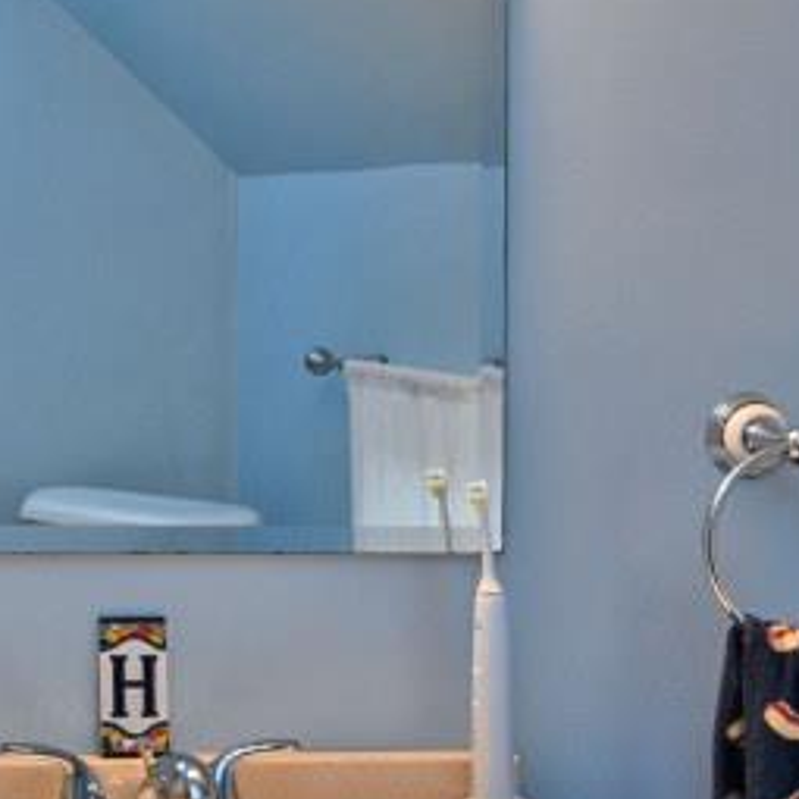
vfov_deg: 24.5
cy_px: 241
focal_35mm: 70
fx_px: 1828
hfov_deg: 21.2
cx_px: -370
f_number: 5
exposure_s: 1/100
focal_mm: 14
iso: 200
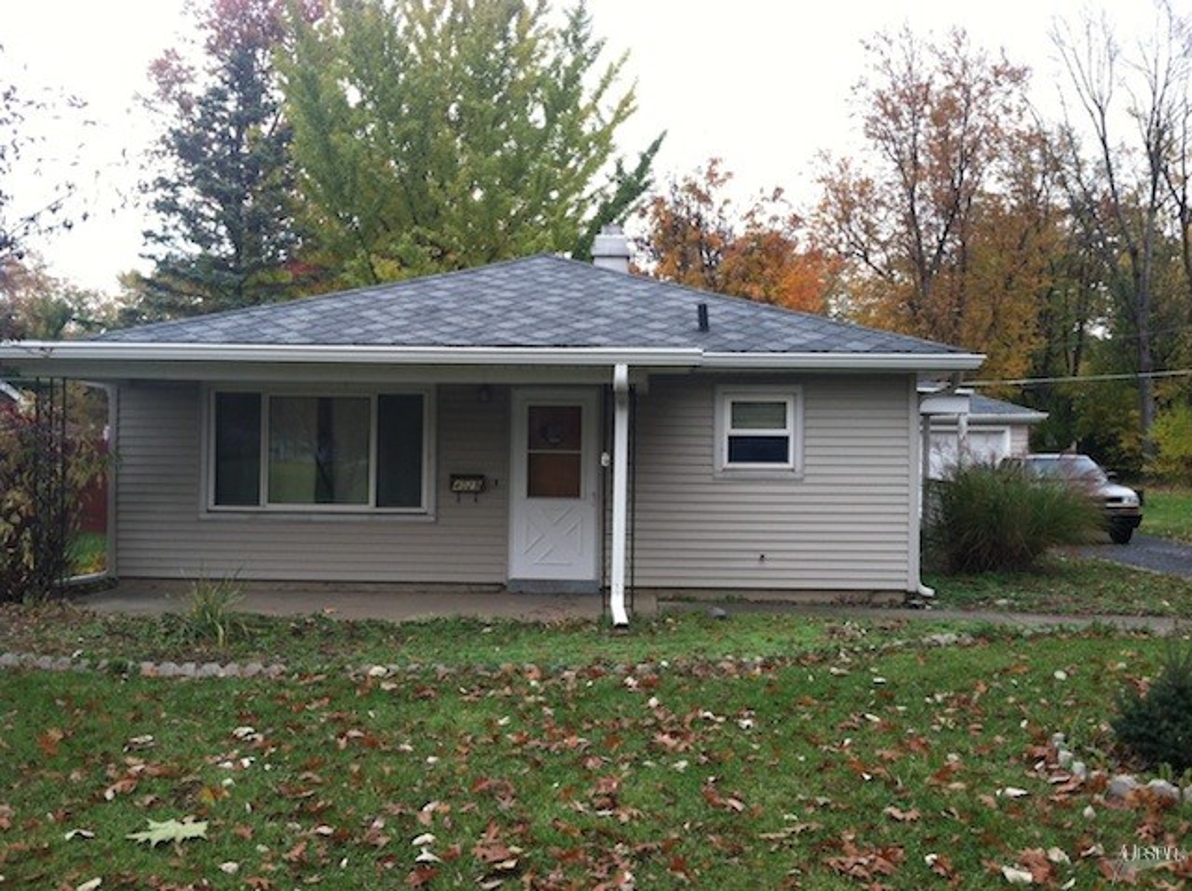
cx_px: 596
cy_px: 446
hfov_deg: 52.7
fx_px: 1203
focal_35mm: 35
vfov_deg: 40.6
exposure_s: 1/120
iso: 80
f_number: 2.8
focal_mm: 3.85
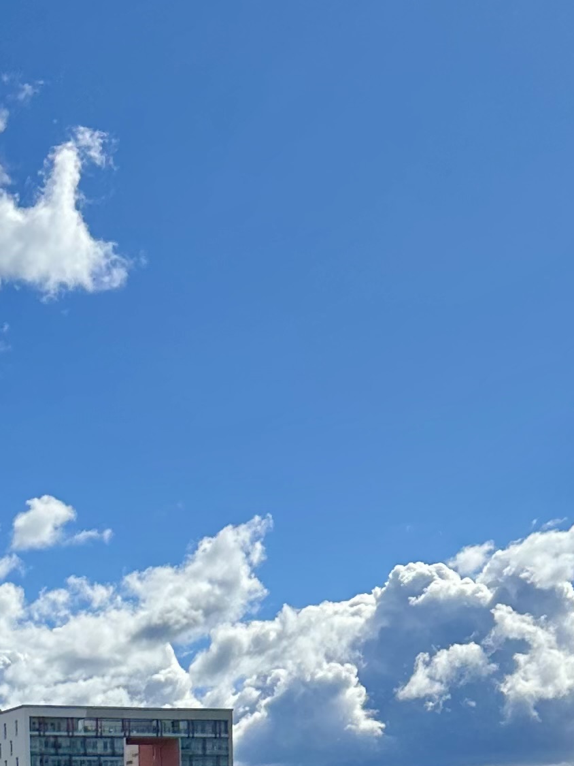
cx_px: -147
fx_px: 1901
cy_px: 1077
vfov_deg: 20.2
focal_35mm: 86
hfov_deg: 16.3
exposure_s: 1/8197
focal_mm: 6.86
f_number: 1.78
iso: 80
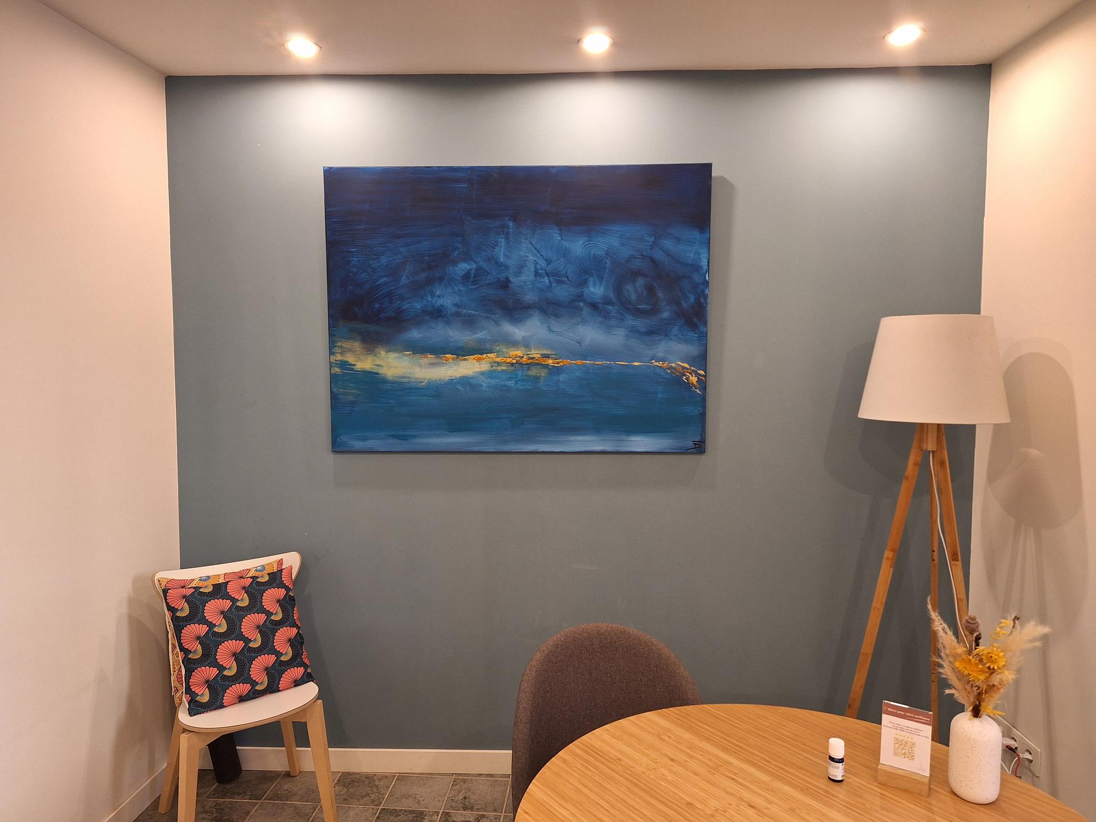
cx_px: 548
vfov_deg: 58.9
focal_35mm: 23
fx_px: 728
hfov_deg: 73.9
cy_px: 411
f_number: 1.8
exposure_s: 1/40
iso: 160
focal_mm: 5.54
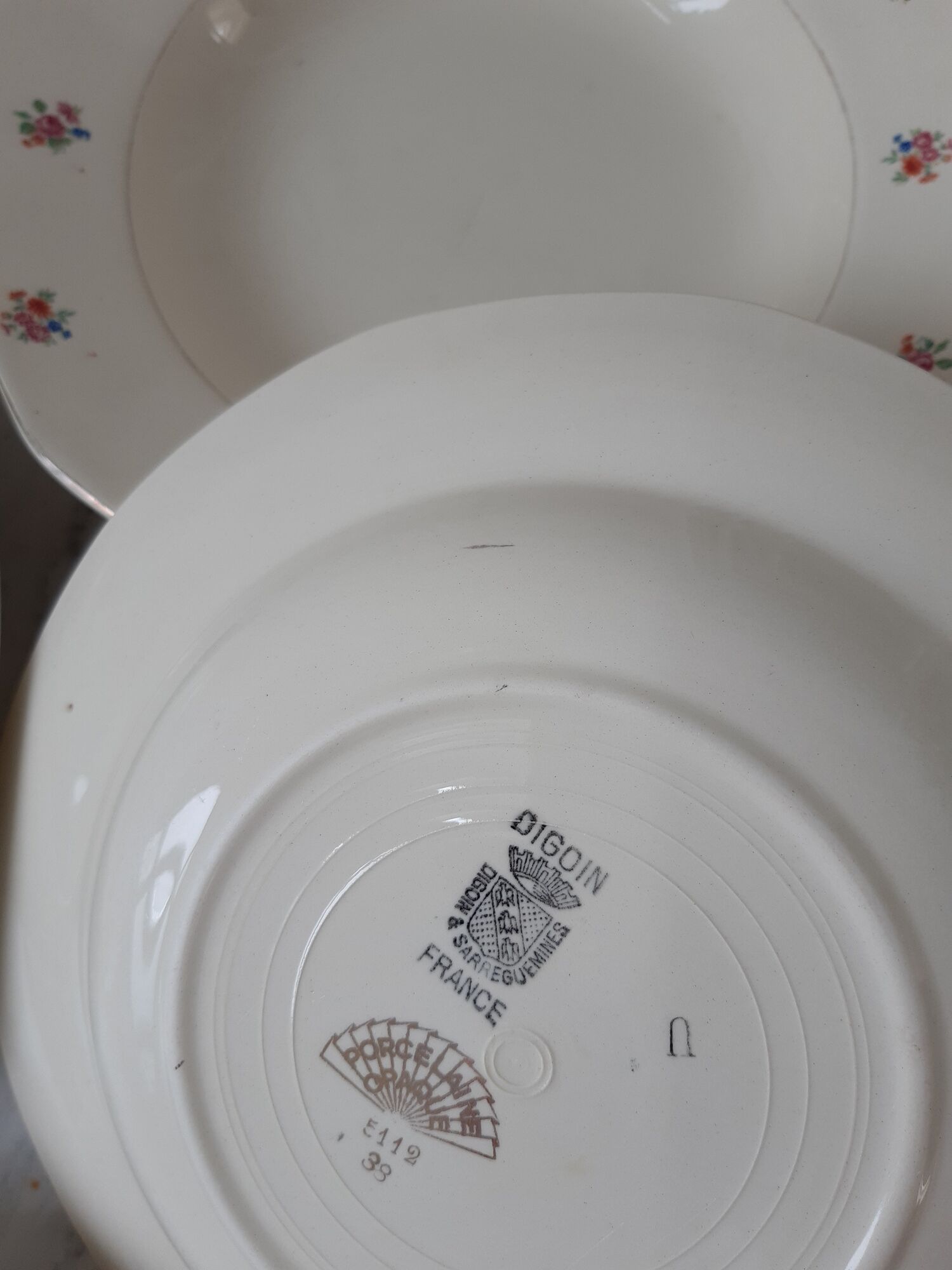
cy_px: 635
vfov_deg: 67.3
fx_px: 953
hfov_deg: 53.1
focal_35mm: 26
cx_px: 476
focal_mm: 3.92
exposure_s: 1/135
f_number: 1.7
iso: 40
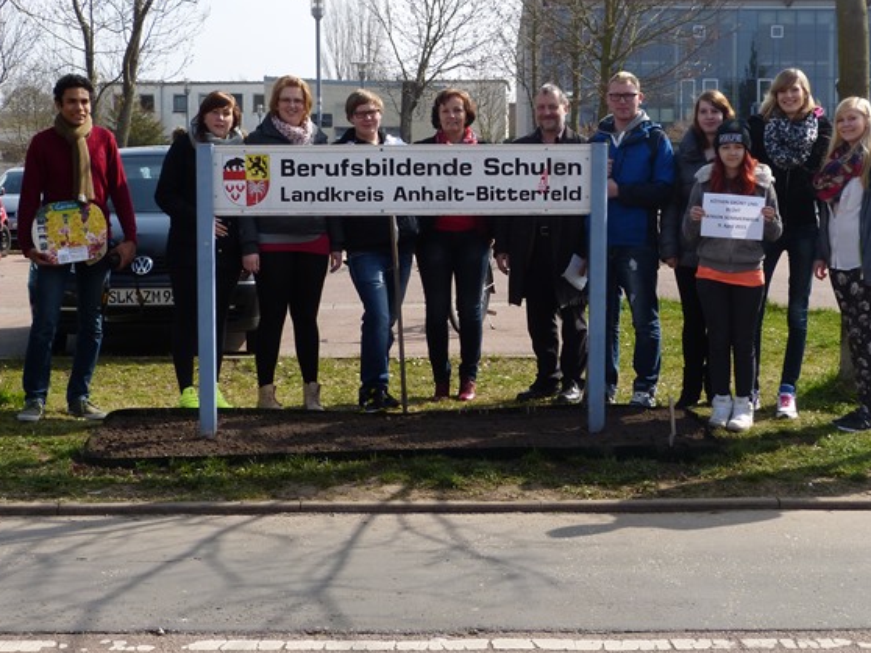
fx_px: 1660
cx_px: 476
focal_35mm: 66
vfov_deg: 22.2
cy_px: 258
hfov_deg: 29.4
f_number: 4
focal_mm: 8.3
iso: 100
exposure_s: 1/640
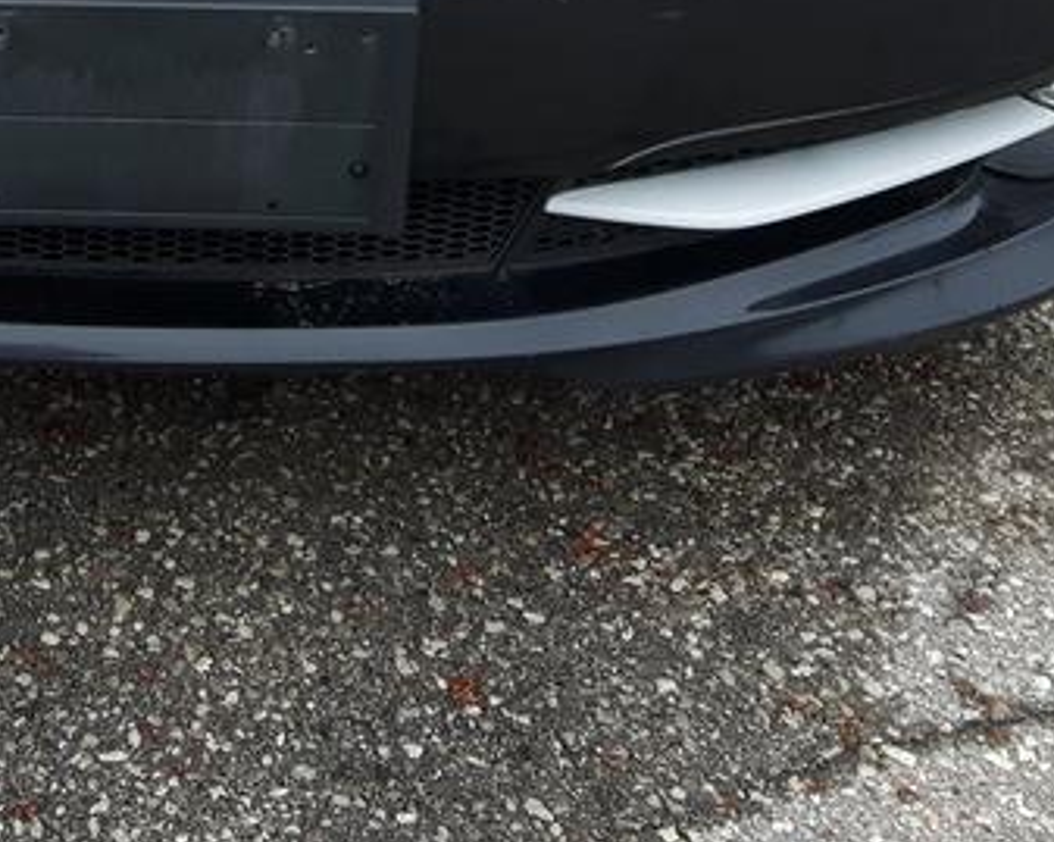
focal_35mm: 115
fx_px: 3584
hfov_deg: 16.3
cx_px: -63
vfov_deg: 12.8
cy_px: -372
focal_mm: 3.7
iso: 40
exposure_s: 1/186
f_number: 1.9
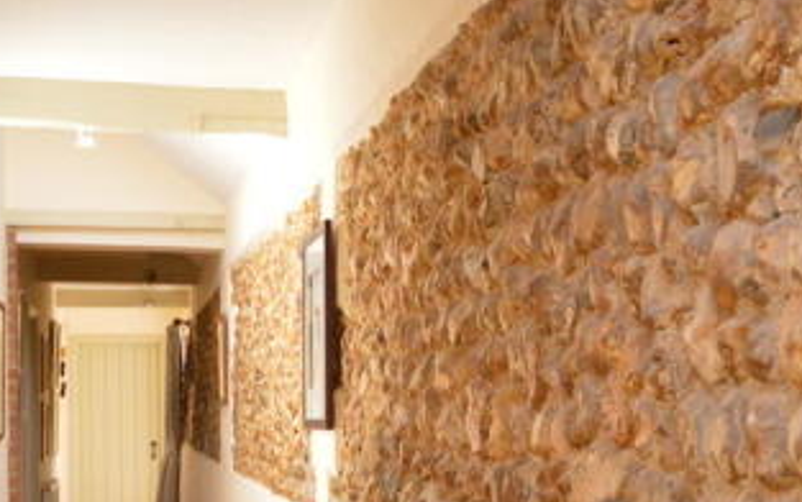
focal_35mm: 64
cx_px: 635
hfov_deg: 31.2
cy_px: 353
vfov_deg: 20.2
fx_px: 1400
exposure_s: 1/60
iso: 1100
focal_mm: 20
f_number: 5.6
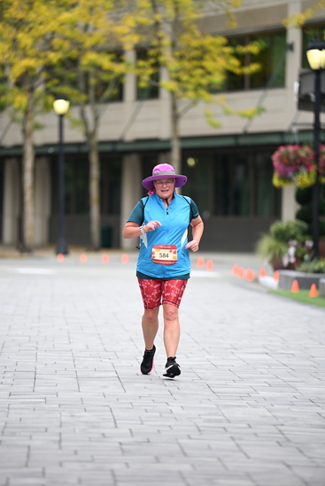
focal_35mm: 200
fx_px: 2706
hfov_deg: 6.9
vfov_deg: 10.3
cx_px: 162
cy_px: 243
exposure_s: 1/1600
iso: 640
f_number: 2.8
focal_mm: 200
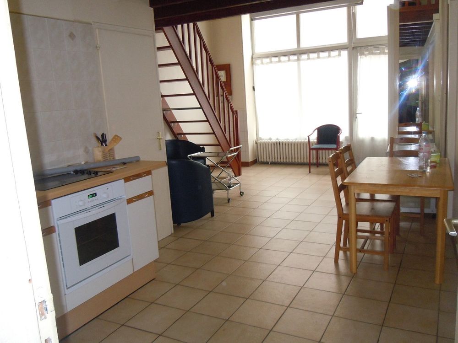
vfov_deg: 46.8
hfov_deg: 60.0
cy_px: 172
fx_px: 397
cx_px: 229
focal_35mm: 30
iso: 400
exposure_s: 1/50
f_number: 3.5
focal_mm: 5.4
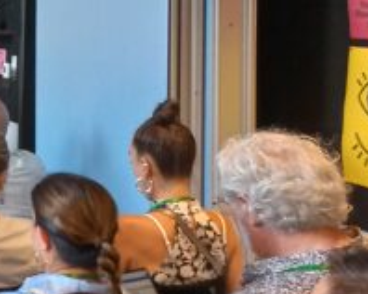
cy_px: 54
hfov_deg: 14.8
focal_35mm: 105
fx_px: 1142
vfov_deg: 14.6
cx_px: -381
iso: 200
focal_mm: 4.6
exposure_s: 1/50
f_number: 1.8
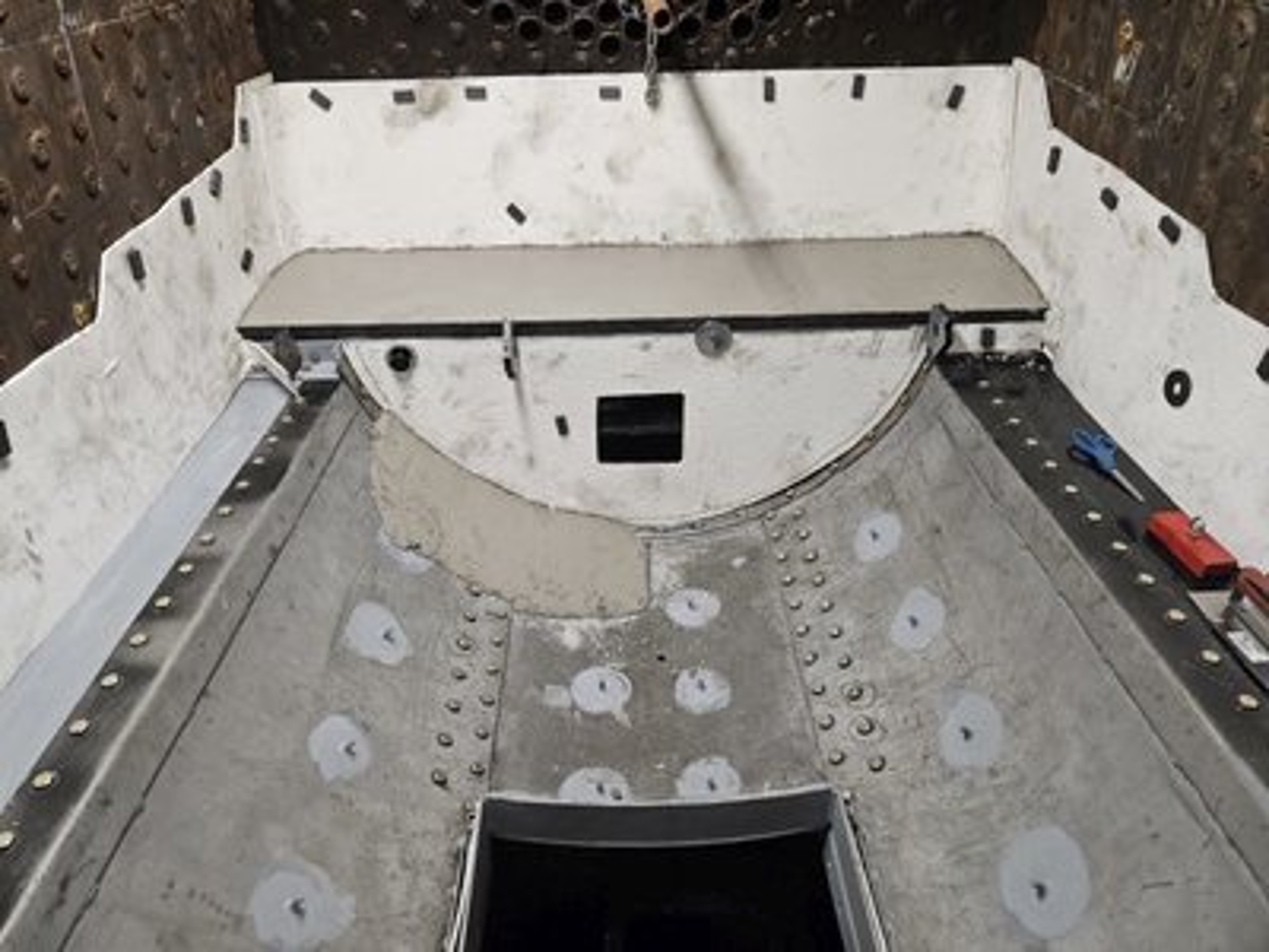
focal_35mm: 23
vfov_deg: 58.9
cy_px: 476
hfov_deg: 73.9
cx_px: 634
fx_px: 843
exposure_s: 1/120
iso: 250
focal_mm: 5.4
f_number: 1.8
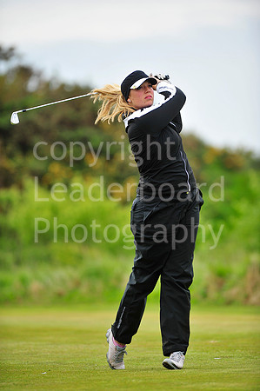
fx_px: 3257
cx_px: 130
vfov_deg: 6.9
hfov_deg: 4.6
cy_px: 196
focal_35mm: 300
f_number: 4
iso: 400
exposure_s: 1/3200
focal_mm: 300
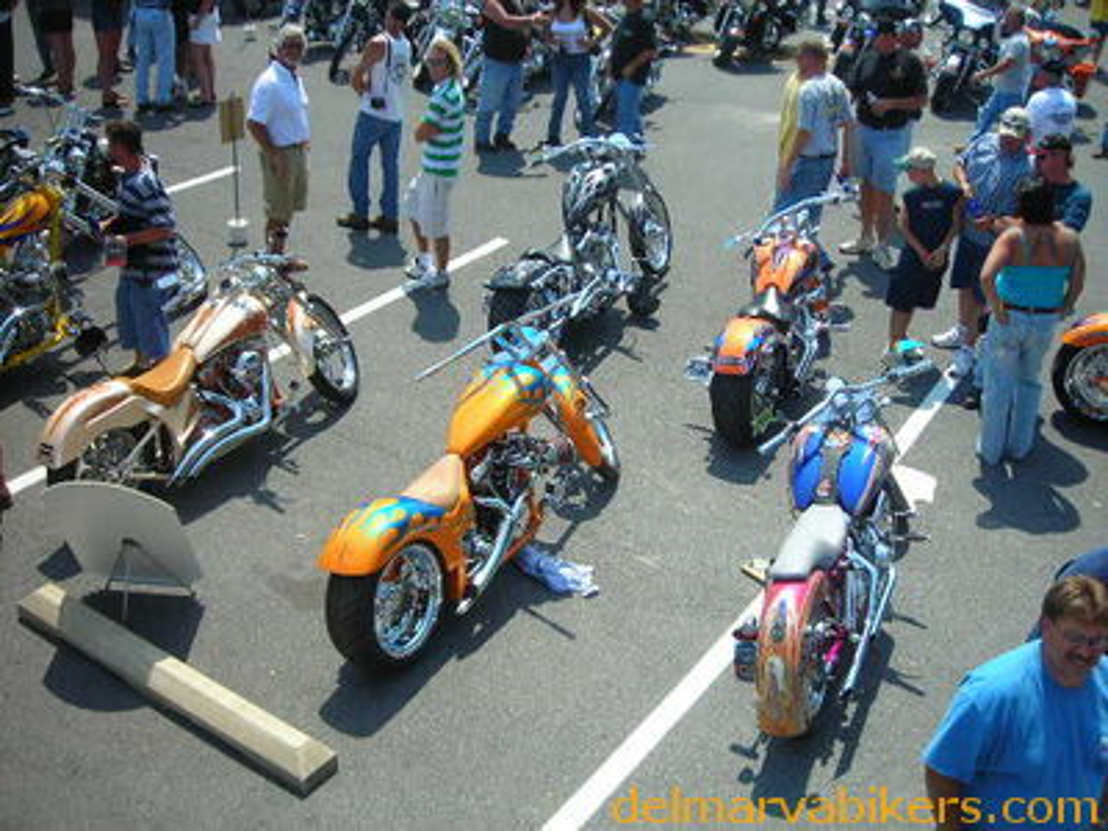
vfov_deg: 37.7
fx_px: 1216
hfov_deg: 49.0
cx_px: 554
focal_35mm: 38
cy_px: 416
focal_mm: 6.3
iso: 50
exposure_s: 1/480
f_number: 3.2
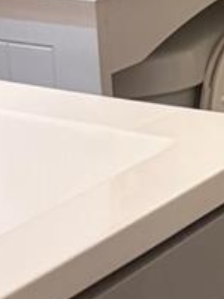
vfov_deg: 12.4
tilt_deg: -10.6
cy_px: -28
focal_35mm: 156
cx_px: 518
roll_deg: -1.3
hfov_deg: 8.7
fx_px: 1346
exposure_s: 1/120
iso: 100
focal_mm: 5.96
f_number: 1.6
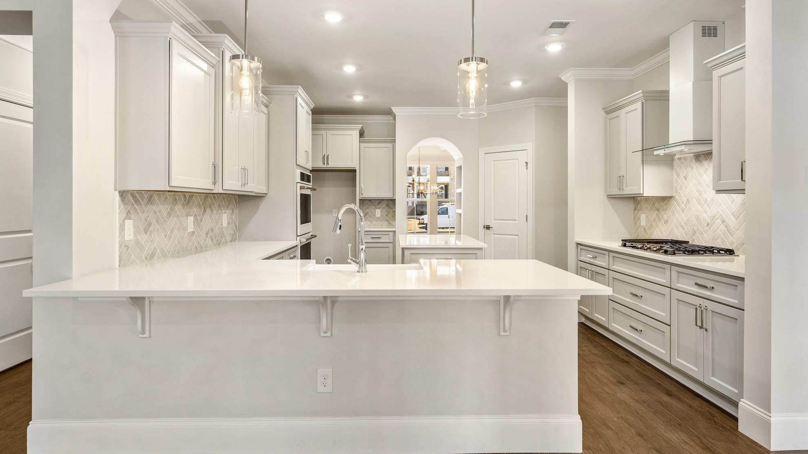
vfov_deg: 55.1
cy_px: 210
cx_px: 404
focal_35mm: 20
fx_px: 435
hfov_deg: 85.7
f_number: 6.3
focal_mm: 19.3
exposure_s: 1/4
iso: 400
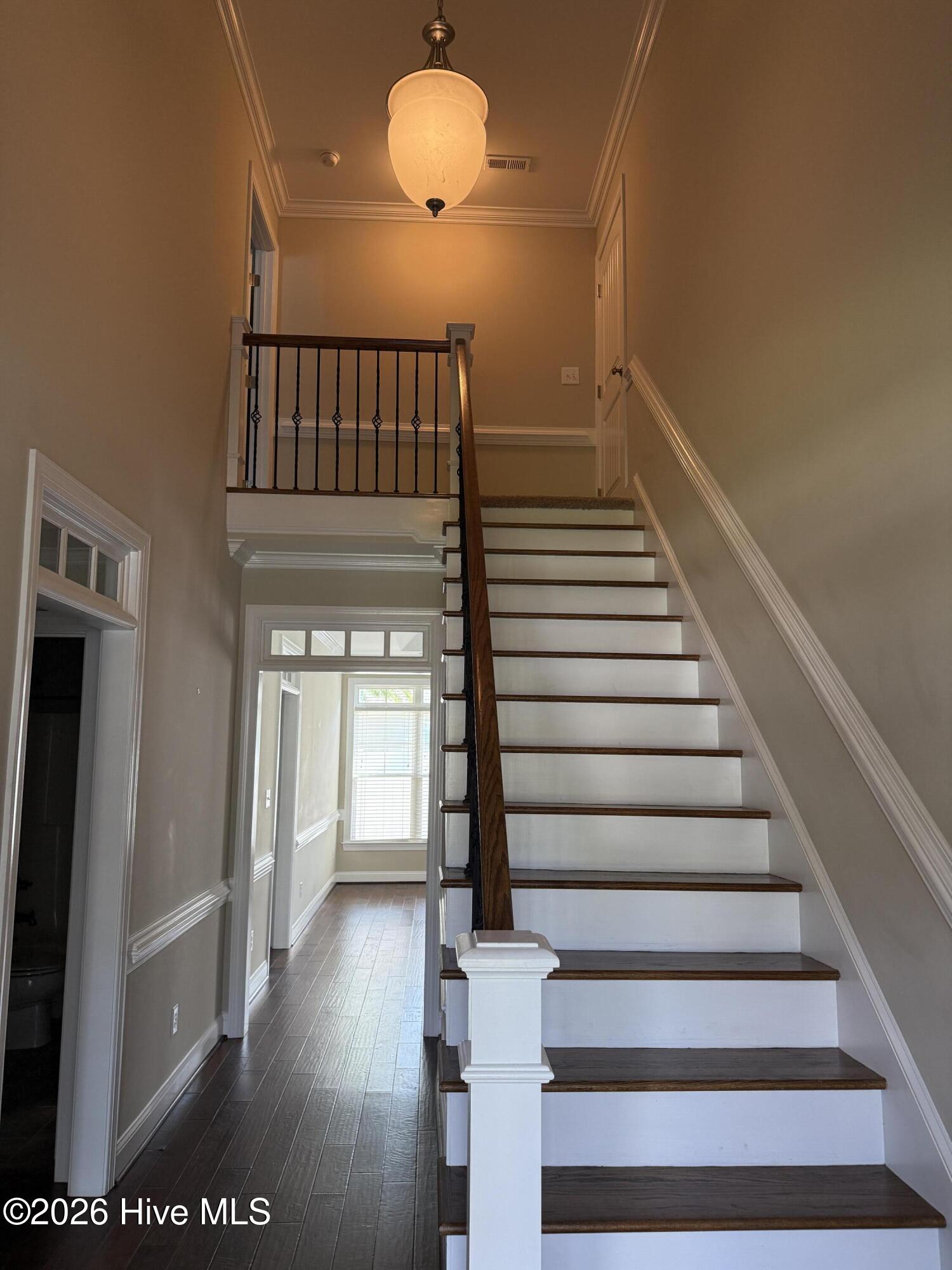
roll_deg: -0.1
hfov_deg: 56.8
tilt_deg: +8.0
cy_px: 635
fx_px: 880
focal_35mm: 24
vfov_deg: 71.6
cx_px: 476
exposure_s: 1/176
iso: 200
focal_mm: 6.76
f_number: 1.78
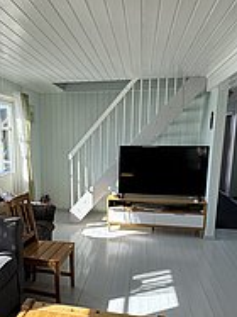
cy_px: 186
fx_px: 274
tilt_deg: -7.2
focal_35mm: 30
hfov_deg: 46.2
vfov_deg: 59.6
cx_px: 85
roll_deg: -2.5
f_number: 2.2
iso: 40
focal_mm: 2.22
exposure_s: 1/335
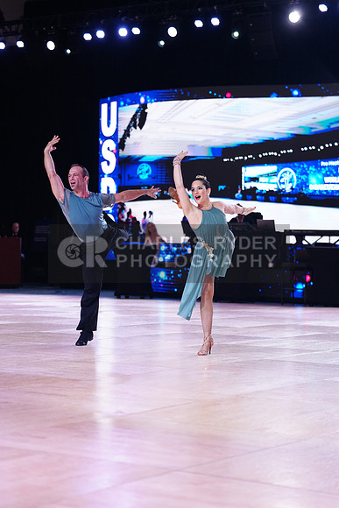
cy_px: 254
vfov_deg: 24.5
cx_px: 170
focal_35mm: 83
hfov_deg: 16.5
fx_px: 1172
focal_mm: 83
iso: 2000
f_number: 2.8
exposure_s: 1/400
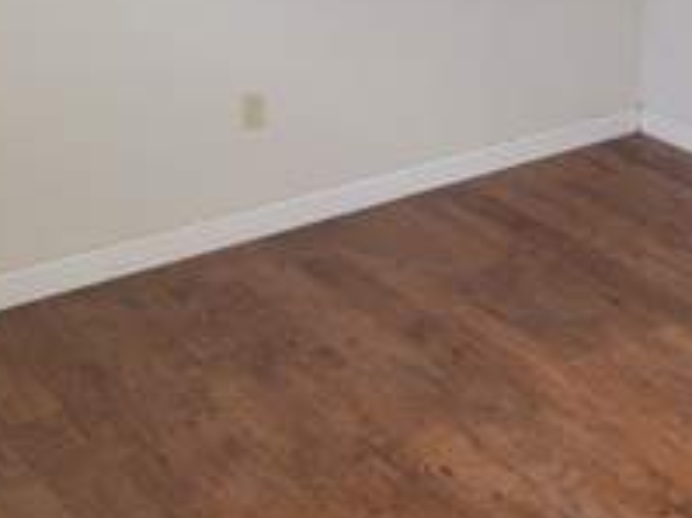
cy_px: 99
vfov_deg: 24.8
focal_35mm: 58
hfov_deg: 31.1
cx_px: 675
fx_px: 1159
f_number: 1.8
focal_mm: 6.7
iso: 200
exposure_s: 1/120
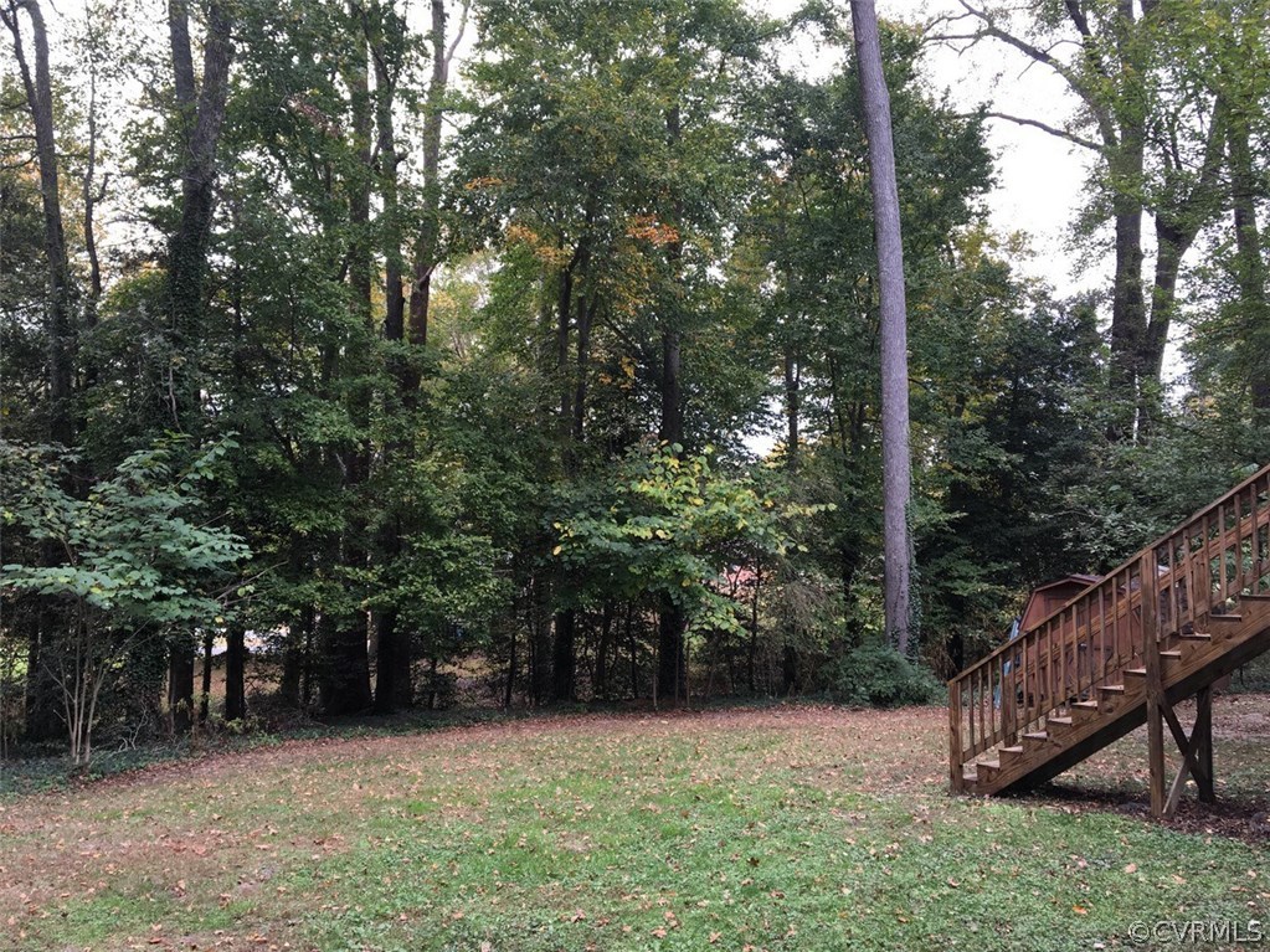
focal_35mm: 29
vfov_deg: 48.2
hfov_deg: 61.7
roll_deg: -1.1
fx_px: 1064
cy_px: 476
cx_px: 635
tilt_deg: +5.3
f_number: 2.2
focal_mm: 4.15
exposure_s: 1/120
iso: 32
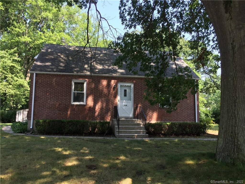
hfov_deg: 61.7
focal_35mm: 29
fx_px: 205
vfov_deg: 48.2
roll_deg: -2.5
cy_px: 92
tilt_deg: +7.1
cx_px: 122
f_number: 2.2
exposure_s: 1/234
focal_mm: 4.15
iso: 32
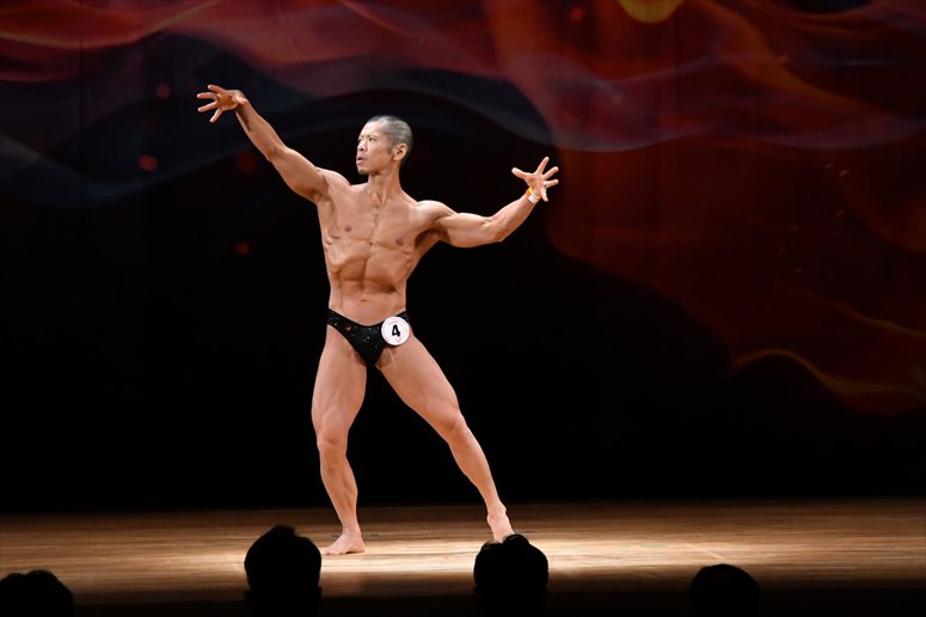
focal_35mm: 217
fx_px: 5579
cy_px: 308
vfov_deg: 6.3
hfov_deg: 9.5
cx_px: 463
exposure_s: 1/400
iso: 3200
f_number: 5.6
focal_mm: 145
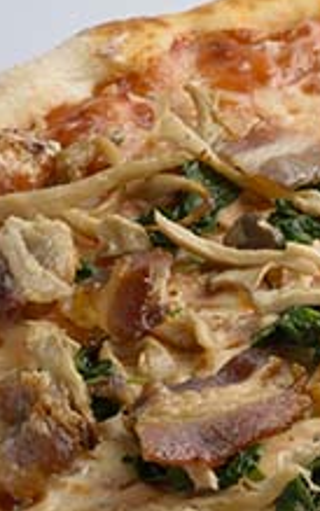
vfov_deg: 5.5
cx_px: 575
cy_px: 422
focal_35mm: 379
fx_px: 5285
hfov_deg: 3.4
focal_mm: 85
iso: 80
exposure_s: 1/200
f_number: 8.5
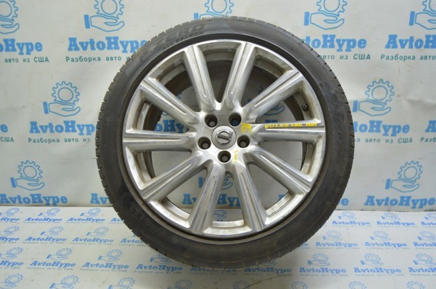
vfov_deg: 43.5
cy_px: 144
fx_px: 363
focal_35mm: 30
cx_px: 218
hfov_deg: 62.0
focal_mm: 20
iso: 400
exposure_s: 1/40
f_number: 3.8
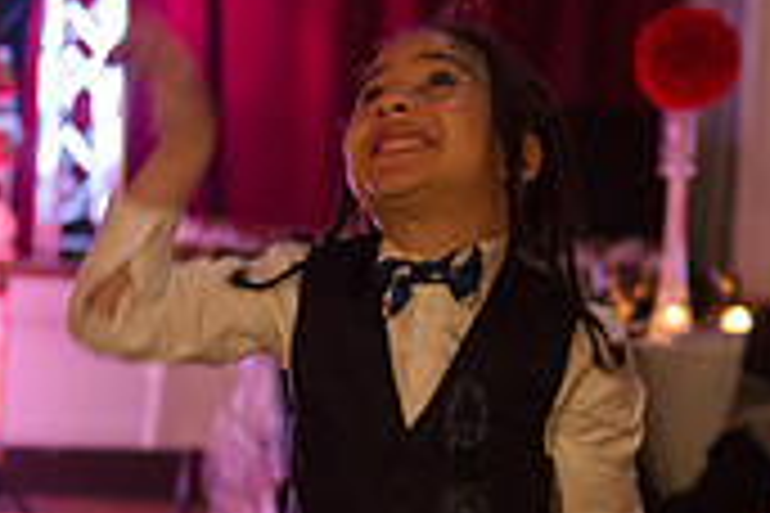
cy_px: 448
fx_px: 2545
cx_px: 464
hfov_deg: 17.2
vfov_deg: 11.5
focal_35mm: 119
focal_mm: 35
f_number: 2.8
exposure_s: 1/100
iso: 4000
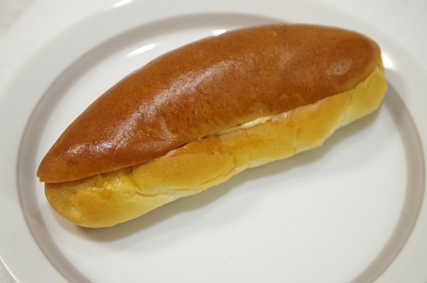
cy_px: 142
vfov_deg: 25.7
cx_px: 214
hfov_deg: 37.9
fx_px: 622
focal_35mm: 52
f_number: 4.5
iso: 1600
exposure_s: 1/160
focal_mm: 35
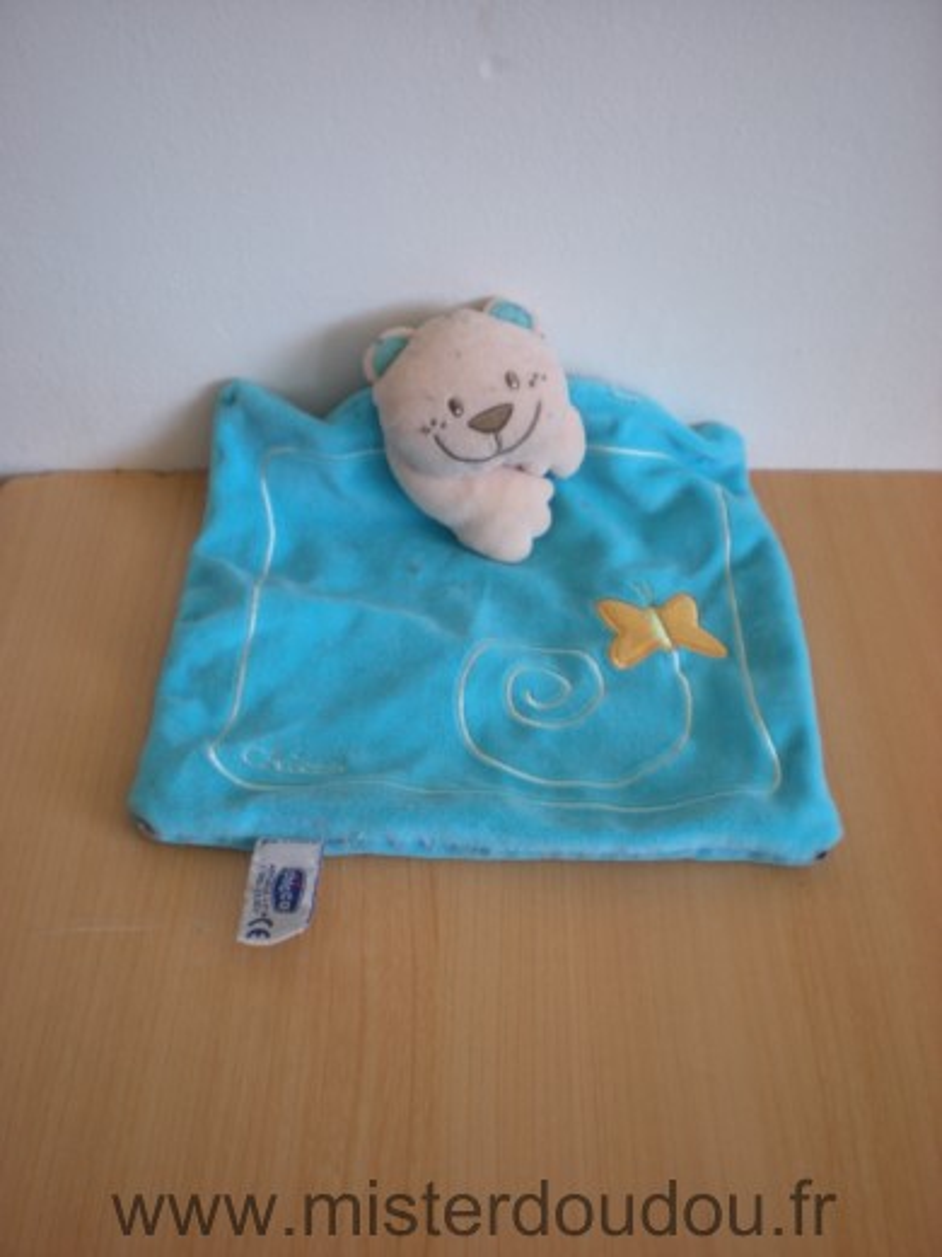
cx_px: 471
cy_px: 628
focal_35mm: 38
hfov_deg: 37.7
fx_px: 1379
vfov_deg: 49.0
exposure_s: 1/46.4
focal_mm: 6.3
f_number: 3.1
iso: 96
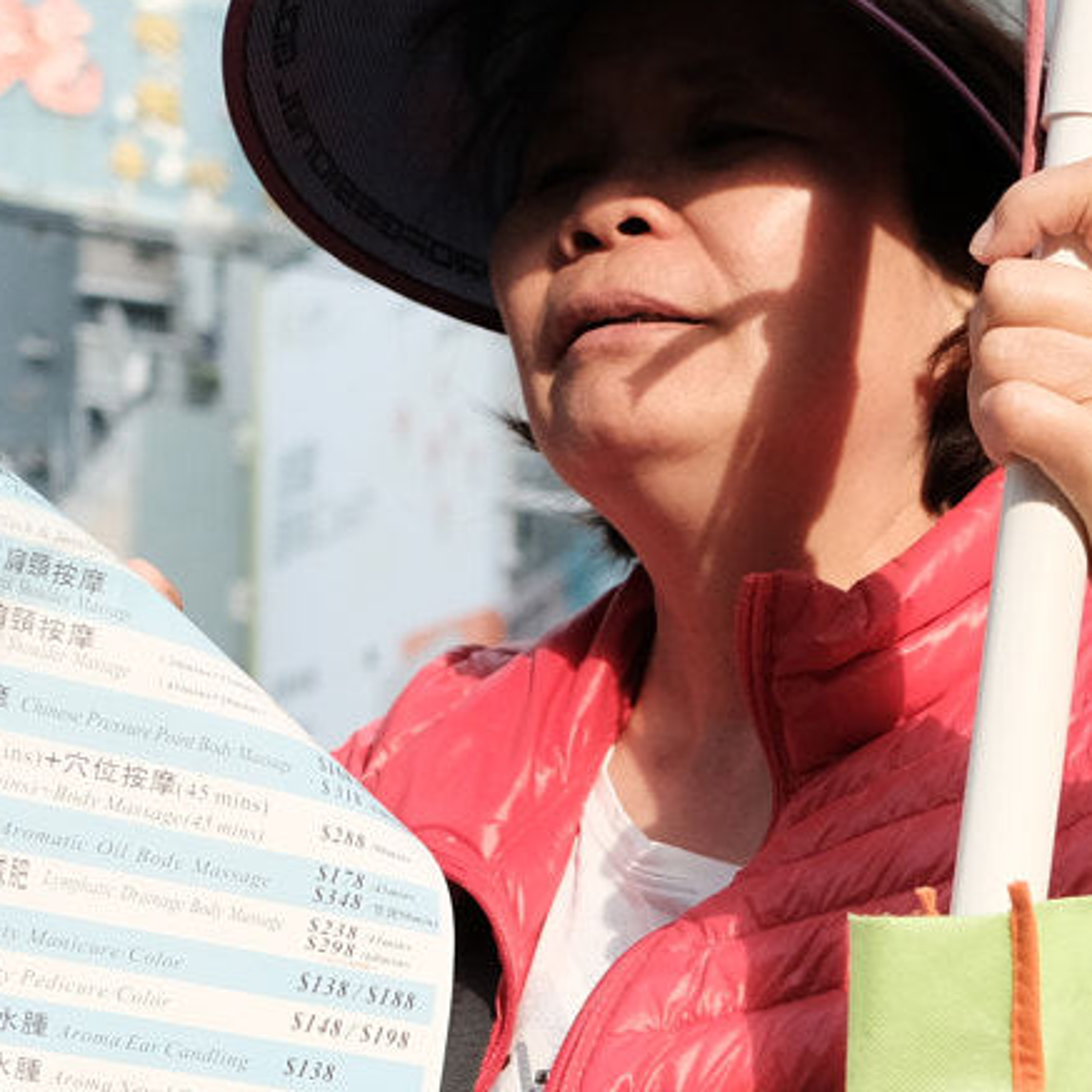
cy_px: 1266
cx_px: 1727
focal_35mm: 109
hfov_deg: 14.7
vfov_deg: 15.5
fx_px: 3890
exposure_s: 1/2000
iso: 1000
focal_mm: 23
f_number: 4
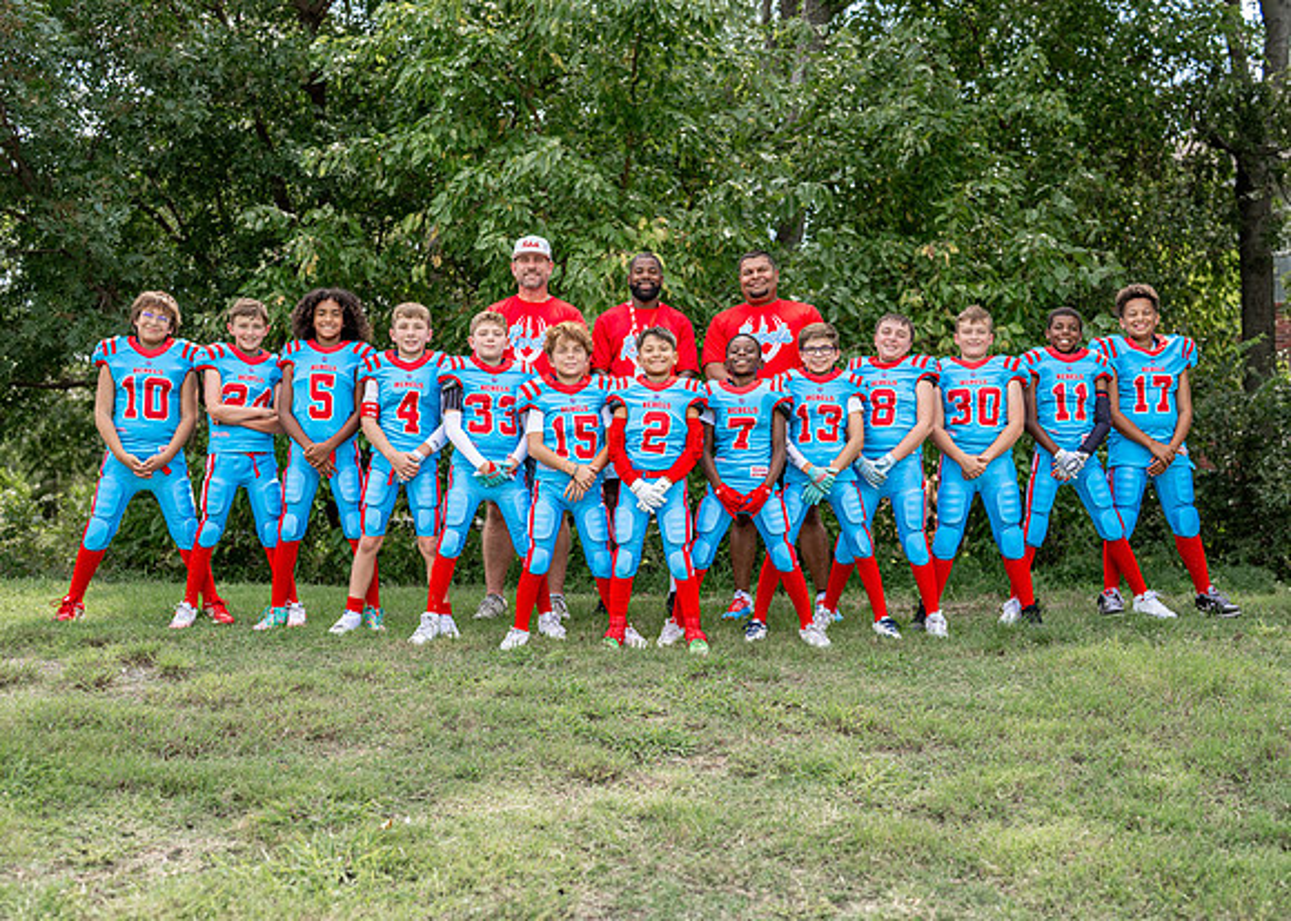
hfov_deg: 36.8
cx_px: 661
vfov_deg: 26.7
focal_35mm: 53
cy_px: 463
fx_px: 1943
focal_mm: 50
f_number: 2.5
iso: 100
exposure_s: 1/800
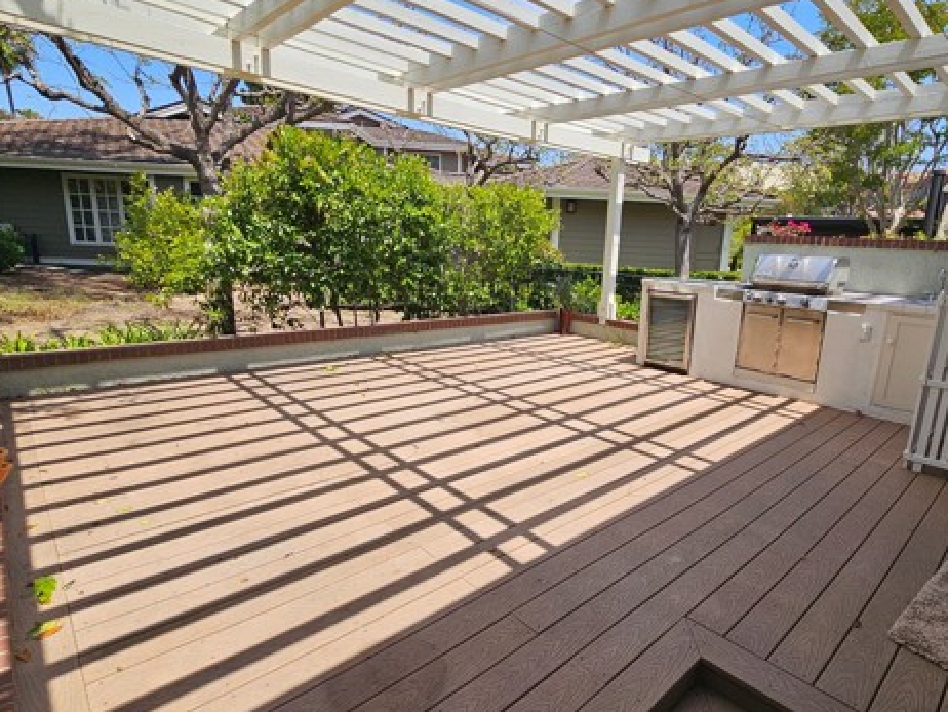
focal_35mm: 18
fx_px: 493
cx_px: 531
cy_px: 365
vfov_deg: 71.6
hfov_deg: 87.3
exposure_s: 1/1550
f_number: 2.2
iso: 50
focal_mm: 2.2
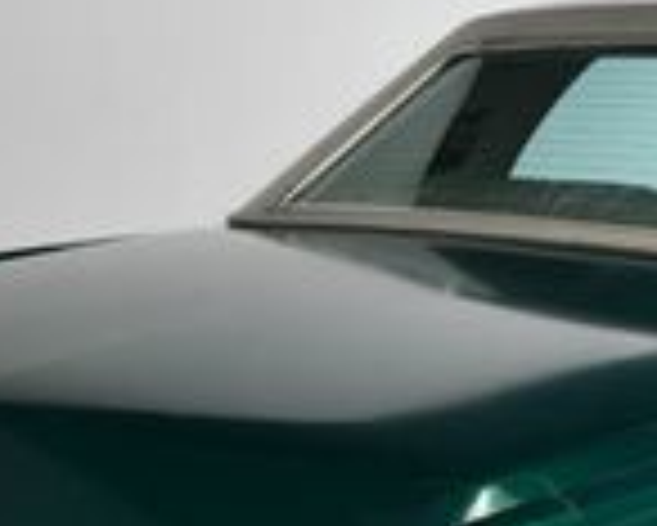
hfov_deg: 13.8
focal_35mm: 136
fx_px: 2646
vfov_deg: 11.3
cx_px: 734
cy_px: 526
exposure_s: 1/160
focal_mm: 22
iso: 100
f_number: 11
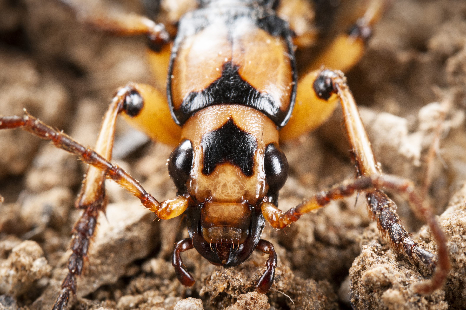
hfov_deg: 22.6
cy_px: 155
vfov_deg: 15.2
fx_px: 1164
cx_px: 233
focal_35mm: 90
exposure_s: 1/250
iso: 400
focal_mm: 60
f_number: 20
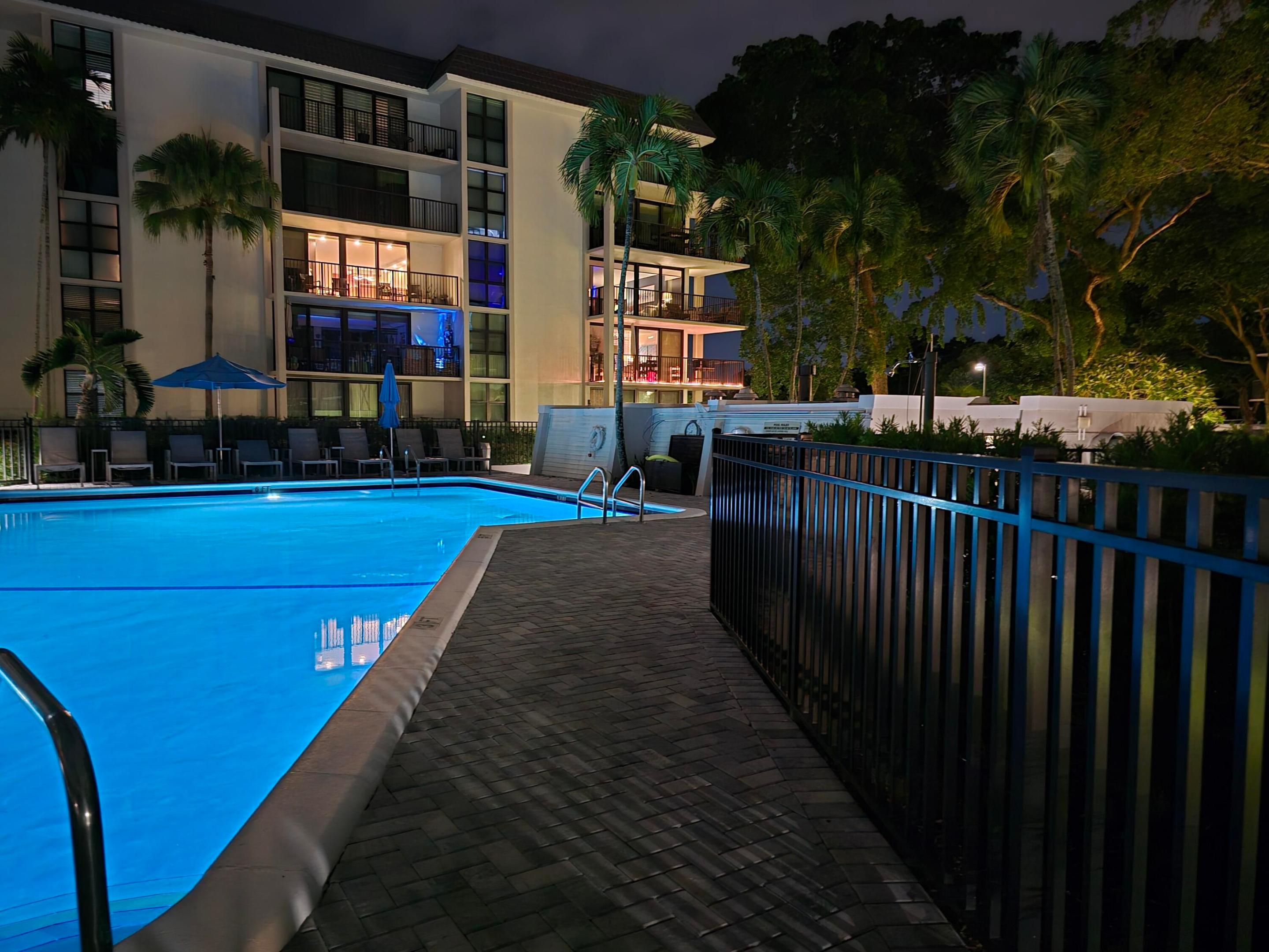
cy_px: 476
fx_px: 843
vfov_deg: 58.9
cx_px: 634
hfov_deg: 73.9
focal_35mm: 23
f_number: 1.7
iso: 2500
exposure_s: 1/15
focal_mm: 6.3
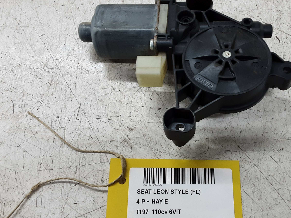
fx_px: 328
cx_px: 177
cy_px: 107
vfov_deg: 36.8
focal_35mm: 39
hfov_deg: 47.5
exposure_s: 1/50
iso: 80
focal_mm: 2.91
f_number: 1.9
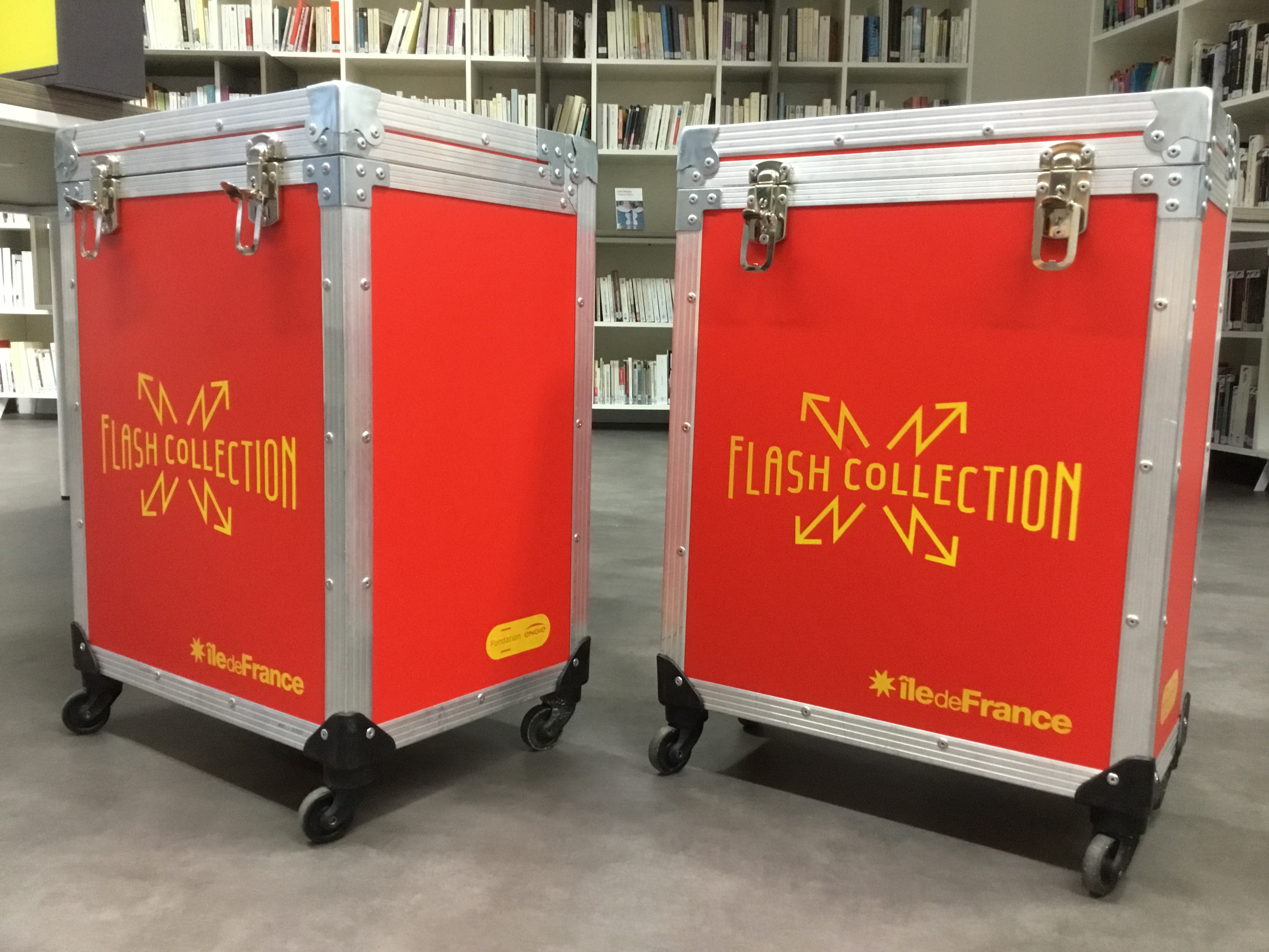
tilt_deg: -7.2
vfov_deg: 45.4
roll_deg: -1.1
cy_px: 476
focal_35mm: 31
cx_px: 634
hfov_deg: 58.4
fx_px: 1136
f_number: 2.4
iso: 200
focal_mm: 3.3
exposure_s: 1/17
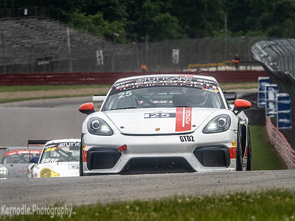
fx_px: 7167
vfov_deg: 1.8
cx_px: 148
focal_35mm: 841
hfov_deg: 2.4
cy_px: 110
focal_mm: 420
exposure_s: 1/320
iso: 320
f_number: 13
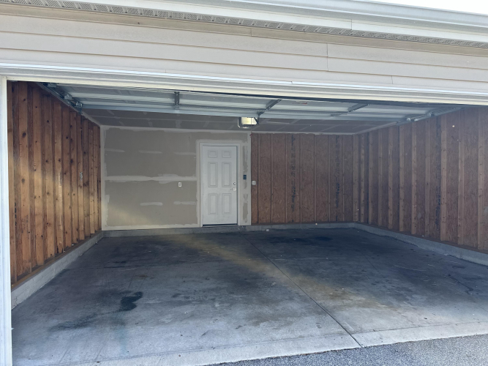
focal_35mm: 24
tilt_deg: +1.0
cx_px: 244
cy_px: 183
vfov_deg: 56.8
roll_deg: +0.7
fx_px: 338
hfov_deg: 71.6
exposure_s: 1/1072
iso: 80
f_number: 1.78
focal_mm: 6.86
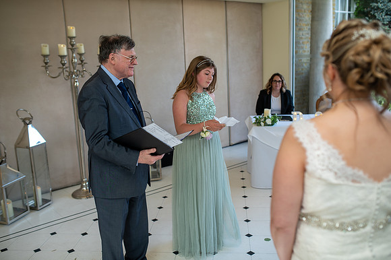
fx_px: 380
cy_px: 130
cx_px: 196
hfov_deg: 54.5
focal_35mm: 35
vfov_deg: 37.8
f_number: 2.5
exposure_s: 1/125
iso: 100
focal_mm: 35
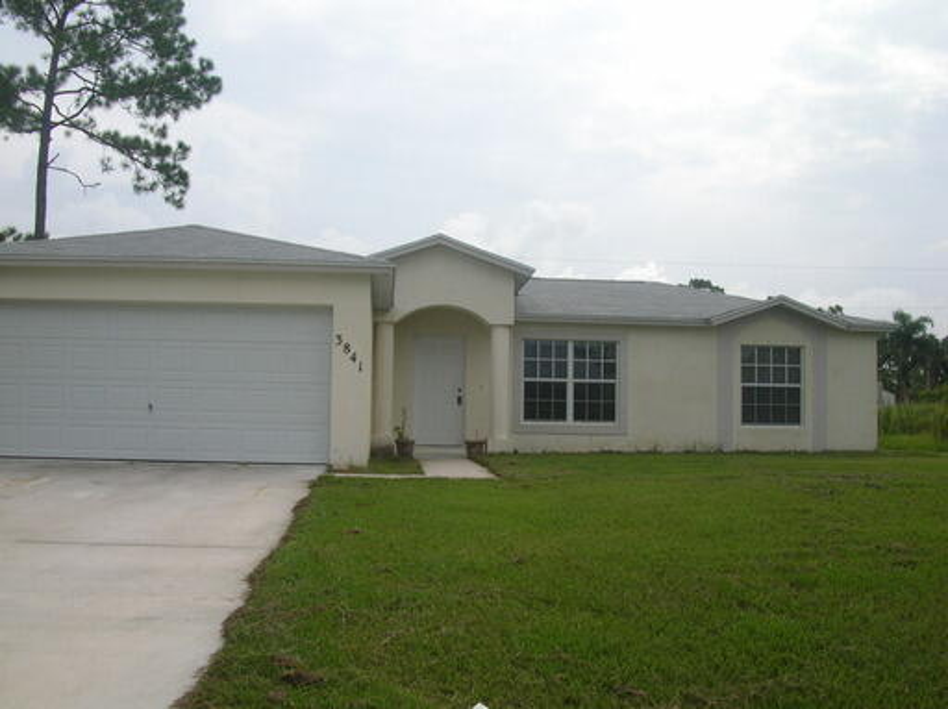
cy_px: 354
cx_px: 474
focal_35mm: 35
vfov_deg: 40.6
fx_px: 958
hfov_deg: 52.7
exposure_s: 1/280
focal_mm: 5.8
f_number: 5.6
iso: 50
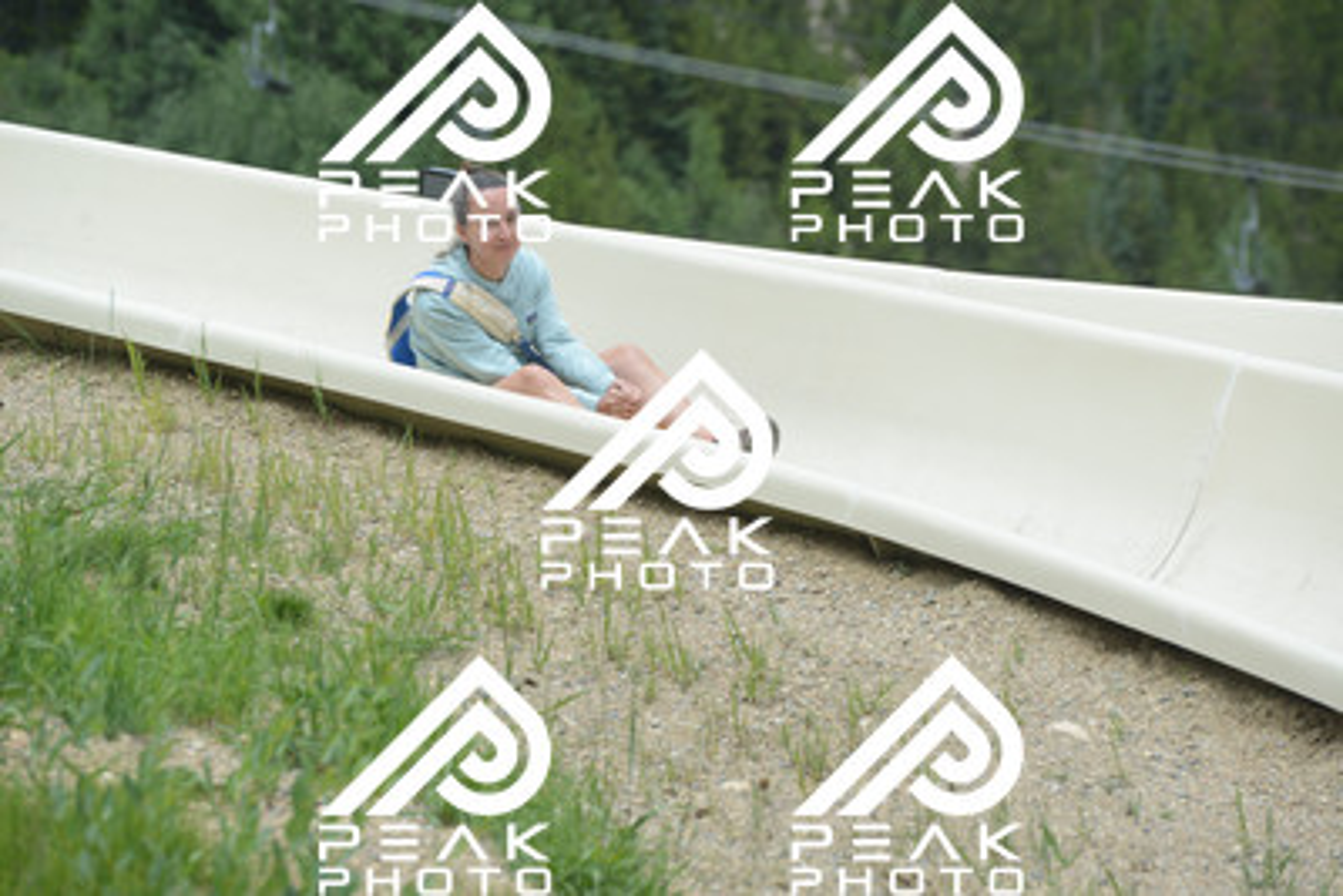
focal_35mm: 195
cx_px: 672
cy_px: 448
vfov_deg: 7.0
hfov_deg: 10.5
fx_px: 7277
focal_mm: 195
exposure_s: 1/640
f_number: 6.3
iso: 250
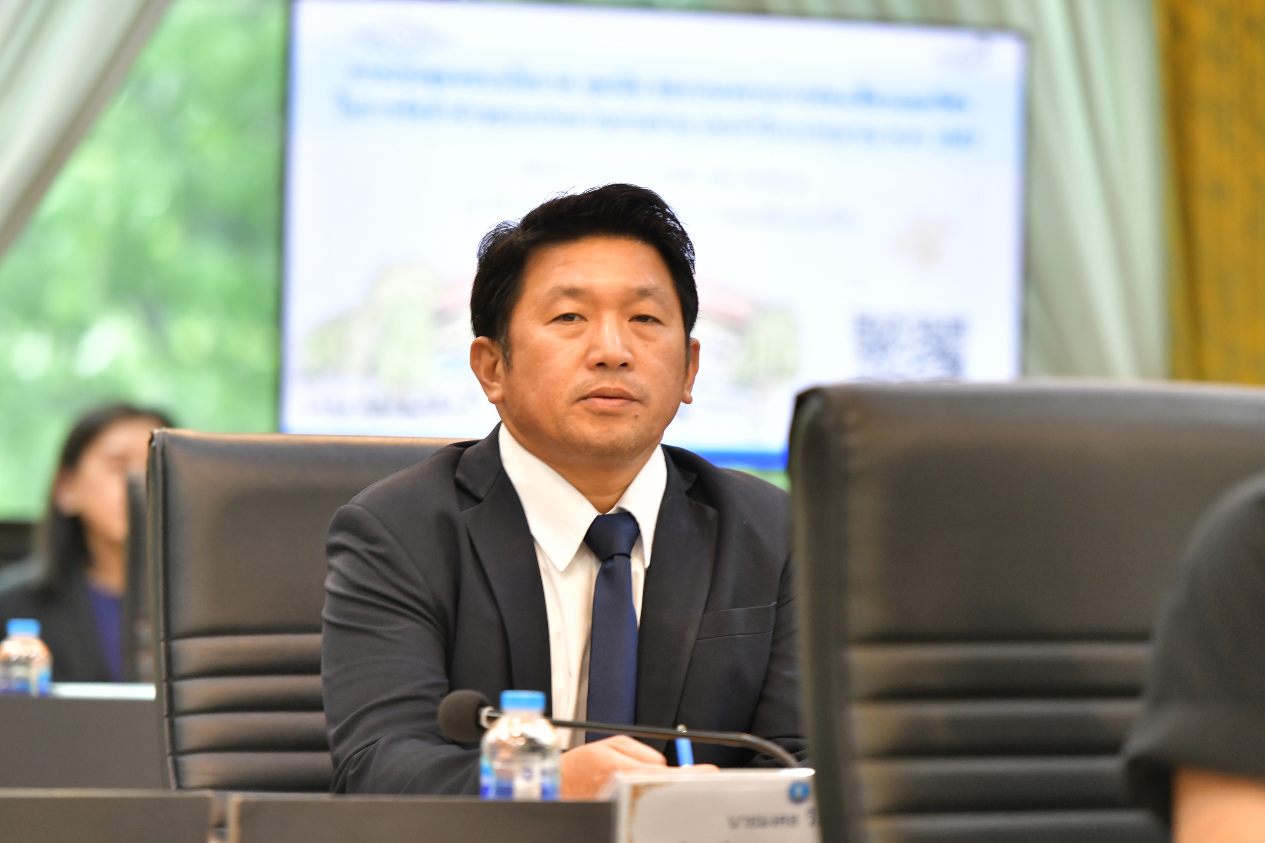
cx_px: 632
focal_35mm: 160
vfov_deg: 8.6
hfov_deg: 12.8
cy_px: 422
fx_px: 5622
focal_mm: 160
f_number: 2.8
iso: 1600
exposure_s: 1/125
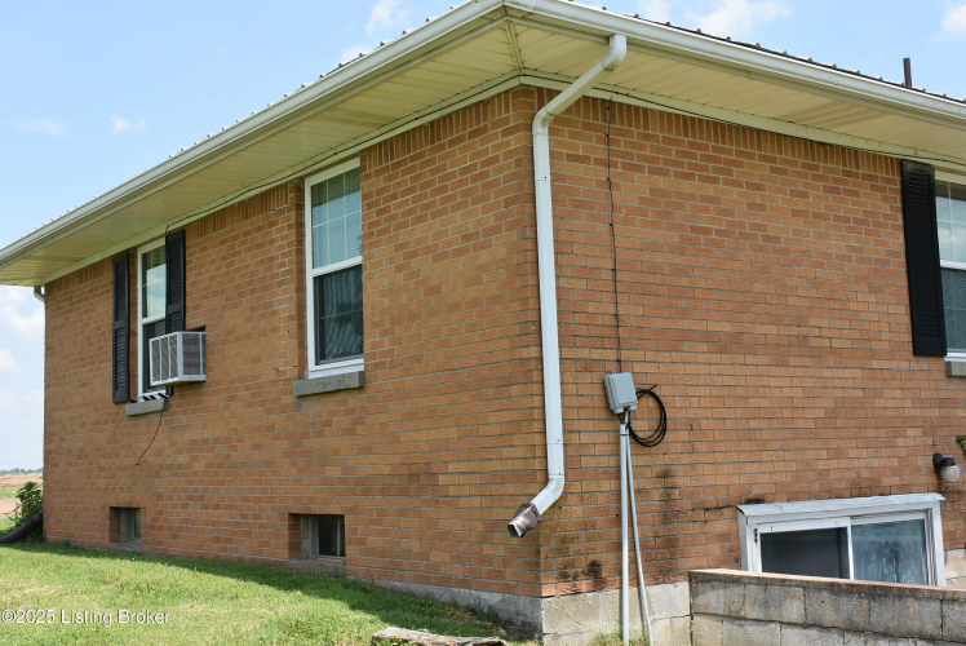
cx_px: 483
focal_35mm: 45
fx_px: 1208
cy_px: 323
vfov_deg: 29.9
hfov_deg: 43.6
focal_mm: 30
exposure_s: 1/250
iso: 250
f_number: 8
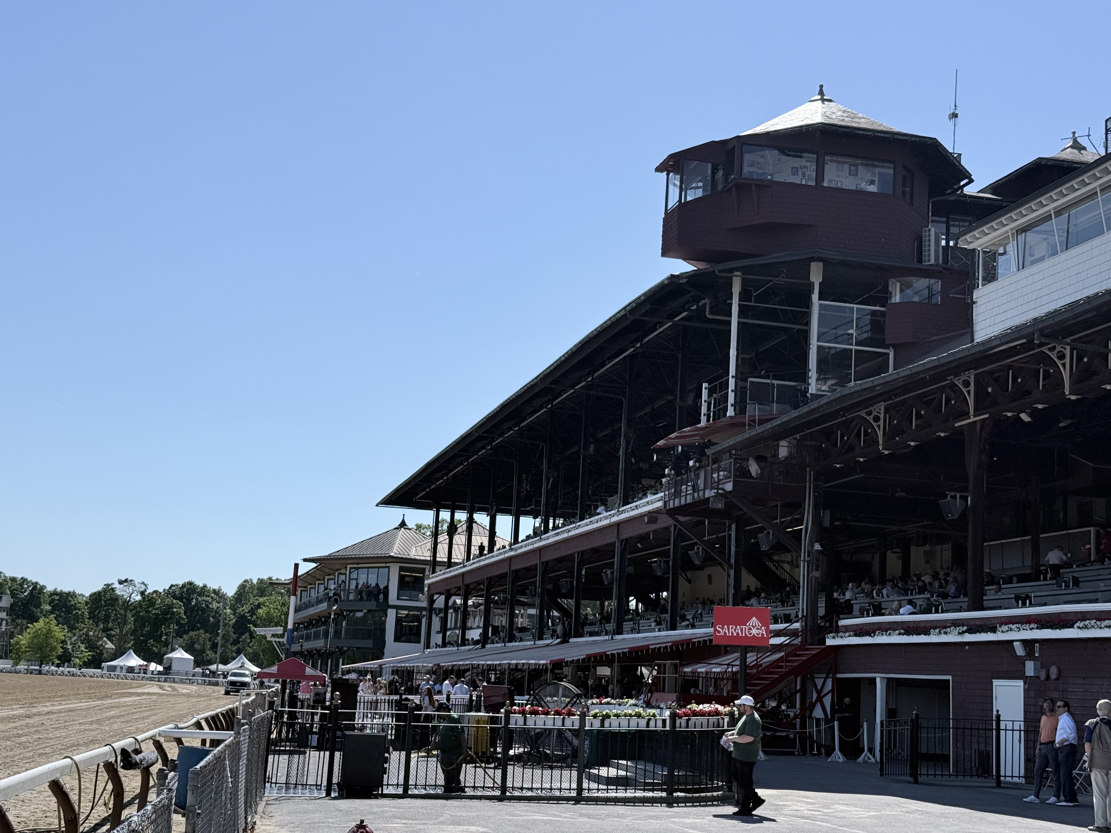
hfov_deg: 39.7
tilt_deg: +10.7
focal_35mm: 48
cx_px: 556
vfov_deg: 30.3
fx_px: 1541
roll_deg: -3.0
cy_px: 416
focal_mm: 6.76
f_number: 1.78
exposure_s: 1/7874
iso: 64
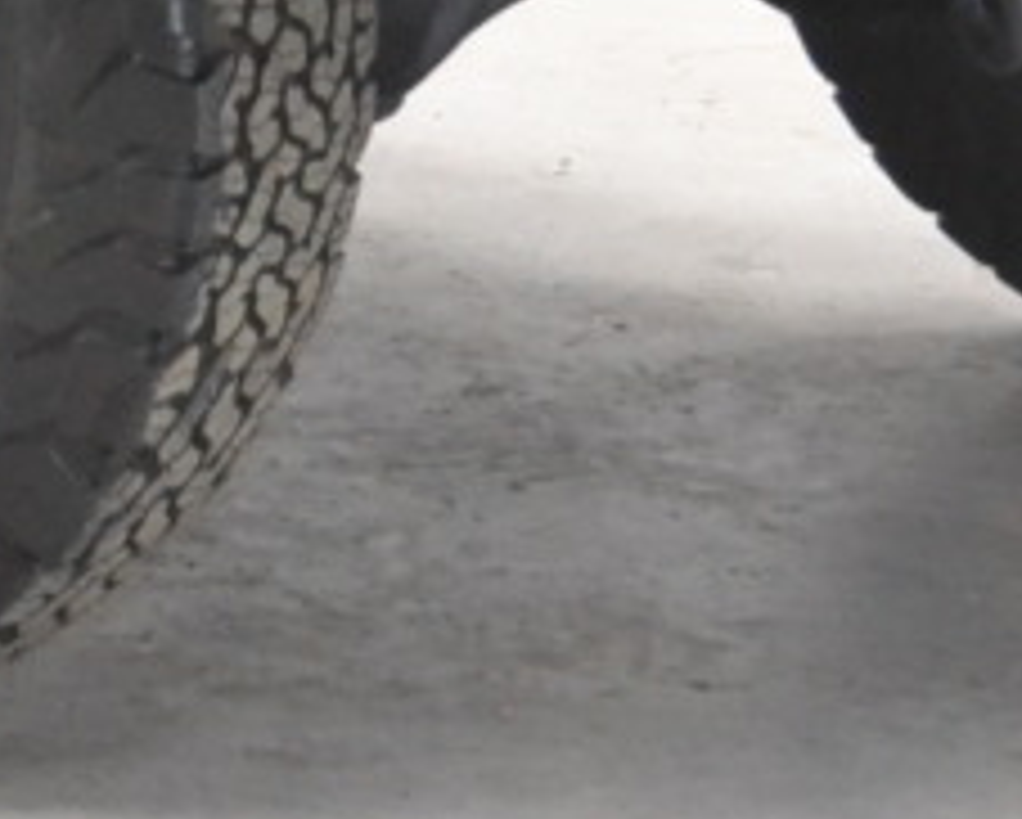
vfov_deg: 5.4
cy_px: -943
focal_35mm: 278
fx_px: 8405
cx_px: -347
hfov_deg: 6.9
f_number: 5
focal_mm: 35
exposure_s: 1/40
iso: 3200
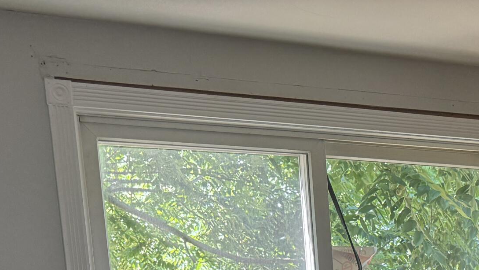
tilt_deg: -9.8
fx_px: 915
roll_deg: +1.6
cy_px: 493
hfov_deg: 27.3
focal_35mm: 72
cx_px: 501
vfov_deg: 14.6
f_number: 1.78
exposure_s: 1/104
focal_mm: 6.76
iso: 200
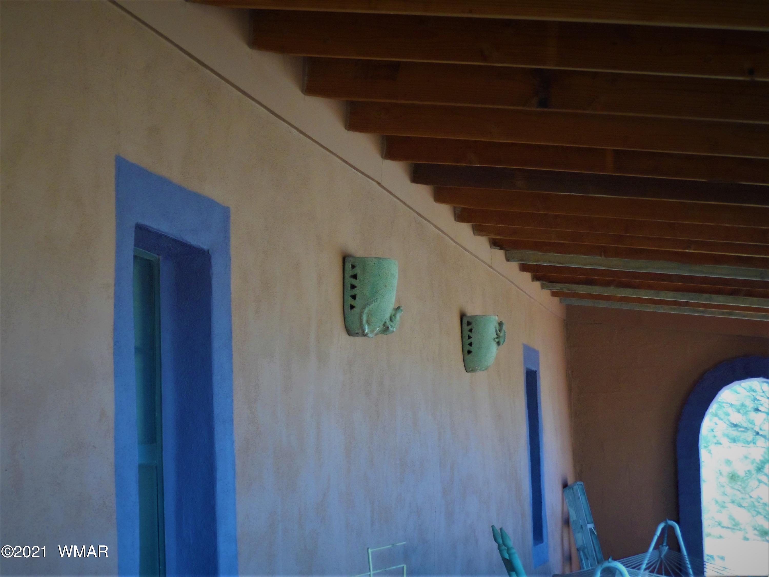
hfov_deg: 26.7
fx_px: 1622
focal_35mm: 73
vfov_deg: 20.2
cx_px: 384
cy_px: 288
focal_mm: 11.9
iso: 320
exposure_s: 1/60
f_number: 4.3
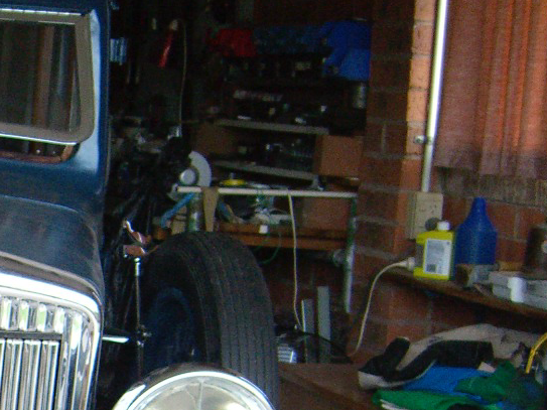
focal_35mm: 112
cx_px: -197
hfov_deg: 16.5
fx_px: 1769
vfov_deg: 12.8
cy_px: 530
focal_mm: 7.9
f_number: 2.8
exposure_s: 1/160
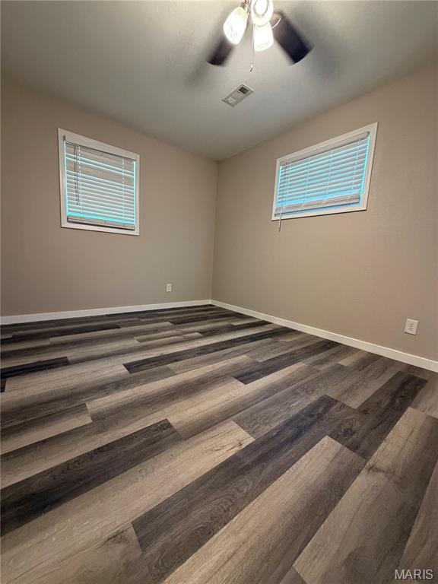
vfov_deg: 102.1
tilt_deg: -9.0
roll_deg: -3.5
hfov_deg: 85.7
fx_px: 236
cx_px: 219
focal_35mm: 14
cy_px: 292
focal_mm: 2.22
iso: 500
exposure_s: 1/60
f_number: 2.2
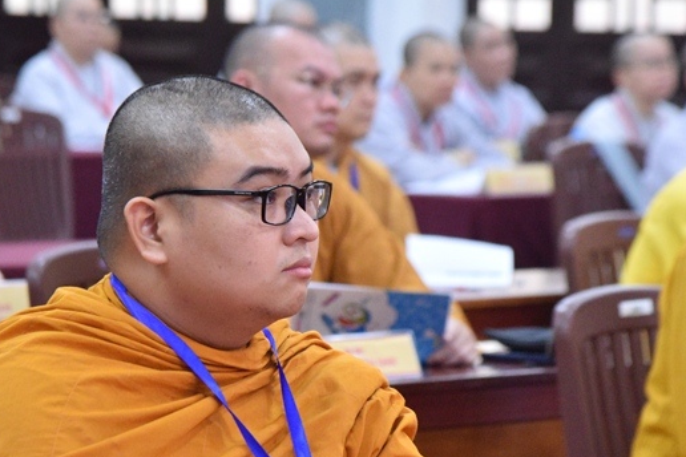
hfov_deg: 8.7
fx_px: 4535
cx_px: 302
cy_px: 272
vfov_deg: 5.8
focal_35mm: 238
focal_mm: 120
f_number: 4
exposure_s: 1/100
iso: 6400
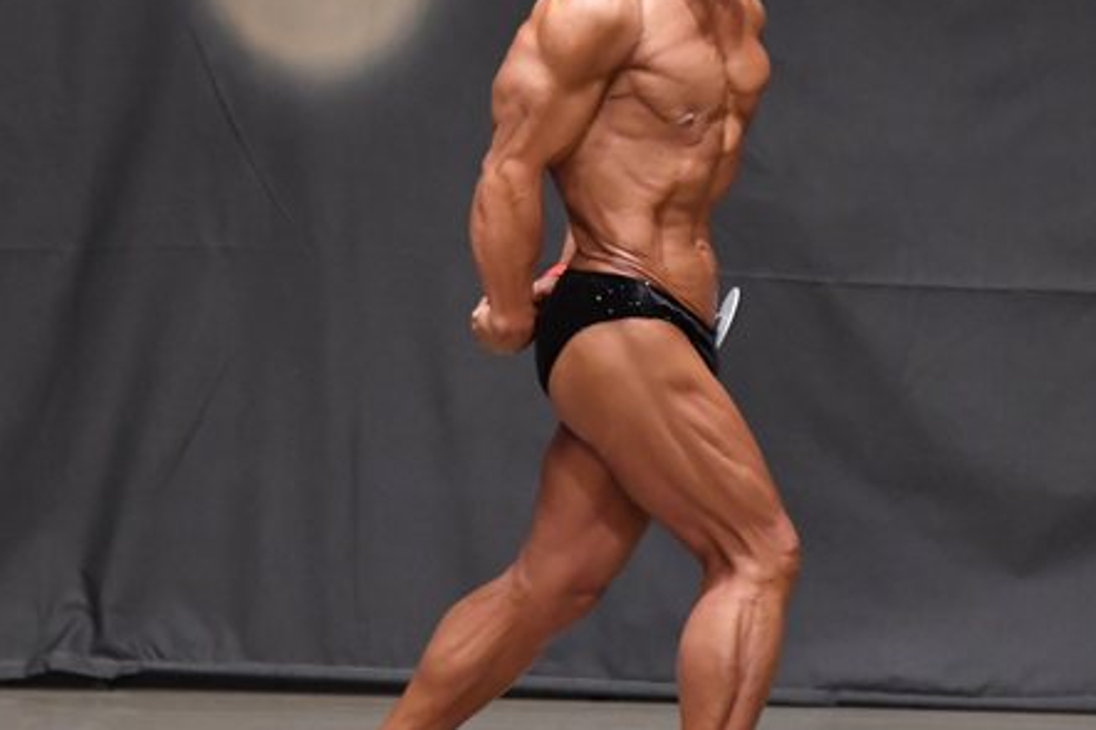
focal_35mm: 472
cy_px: 307
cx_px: 659
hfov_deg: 4.4
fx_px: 14364
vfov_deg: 2.9
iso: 6400
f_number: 5.6
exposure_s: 1/400
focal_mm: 180
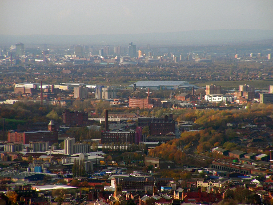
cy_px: 102
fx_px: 2287
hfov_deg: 6.8
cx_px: 136
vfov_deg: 5.1
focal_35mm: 290
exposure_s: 1/500
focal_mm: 48
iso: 100
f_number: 4.8
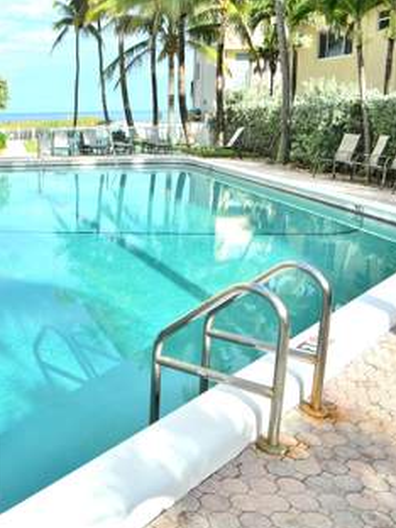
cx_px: -2
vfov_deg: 46.8
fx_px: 610
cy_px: 269
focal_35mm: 40
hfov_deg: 32.9
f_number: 9
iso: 100
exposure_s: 1/320
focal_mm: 18
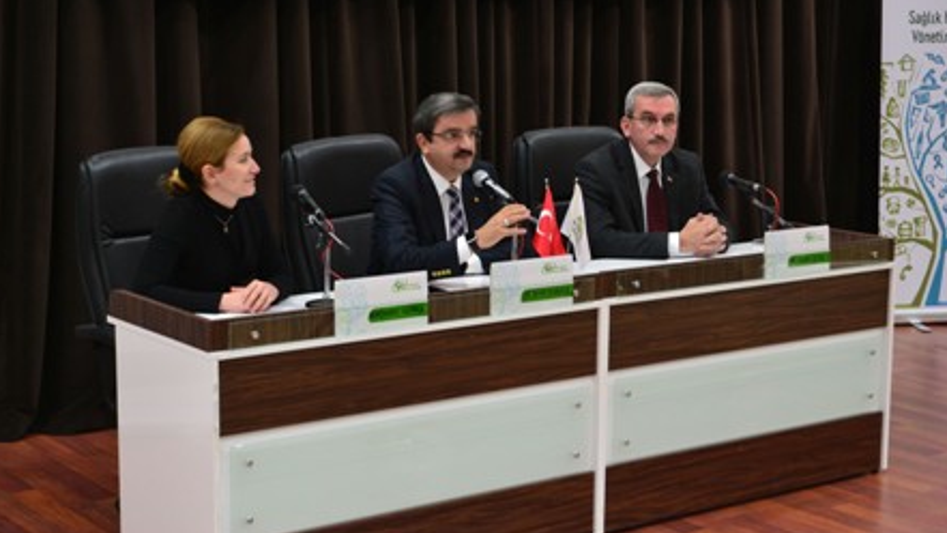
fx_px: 1682
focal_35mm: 67
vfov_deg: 18.0
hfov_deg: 31.4
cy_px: 244
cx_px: 470
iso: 800
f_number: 5.3
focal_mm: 42
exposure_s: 1/5
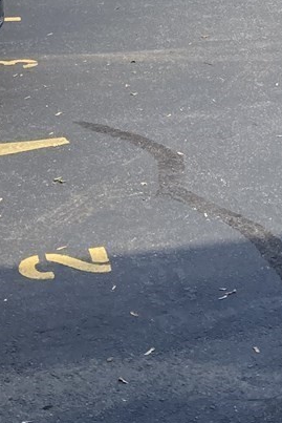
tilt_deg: -4.7
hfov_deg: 12.1
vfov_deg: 17.5
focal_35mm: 111
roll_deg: -1.8
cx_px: 331
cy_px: -94
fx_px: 1303
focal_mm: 3.99
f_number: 1.8
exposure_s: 1/1389
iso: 20
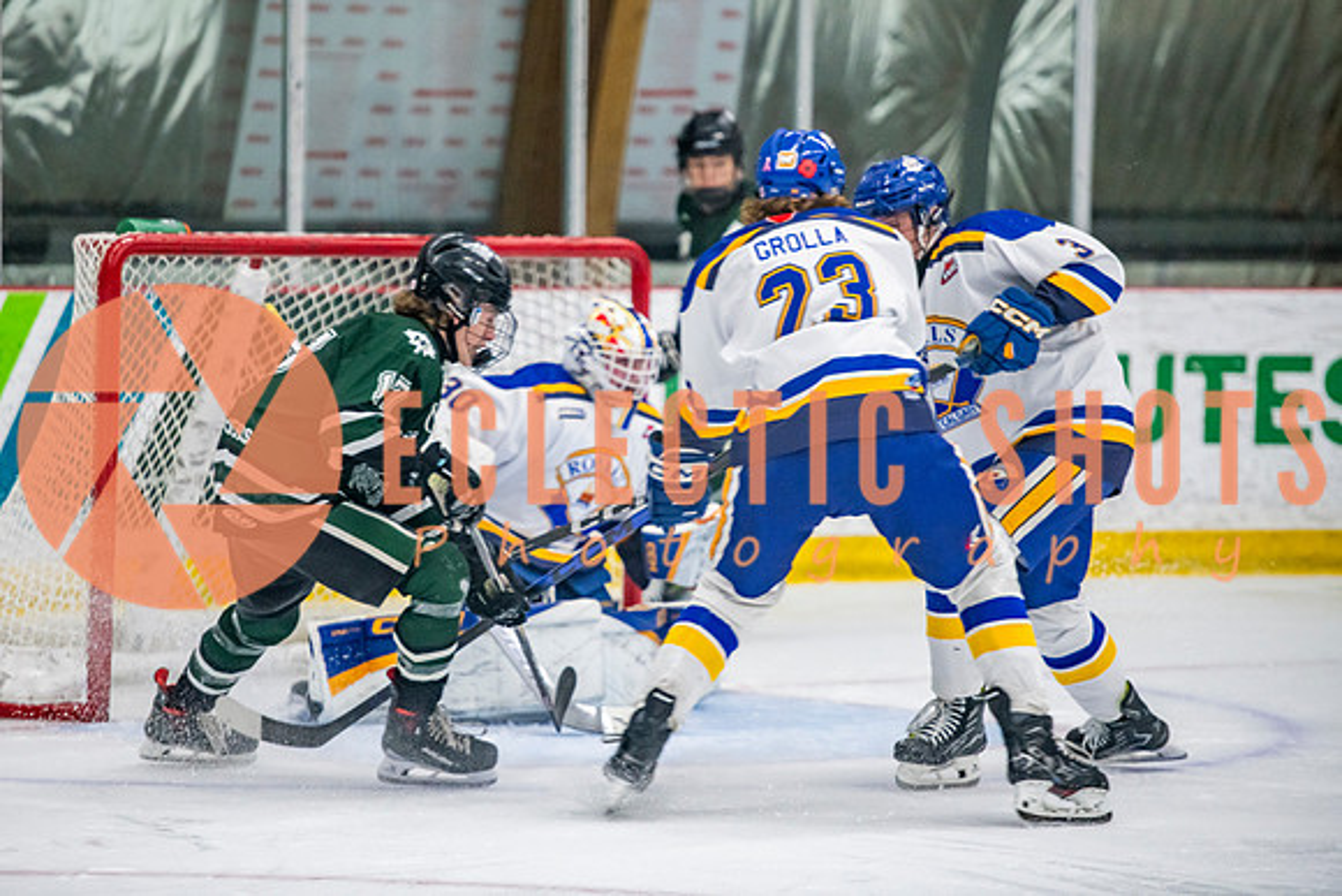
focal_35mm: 208
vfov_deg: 6.6
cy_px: 404
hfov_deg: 9.9
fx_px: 7773
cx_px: 593
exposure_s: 1/640
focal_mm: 185
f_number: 3.2
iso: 2000
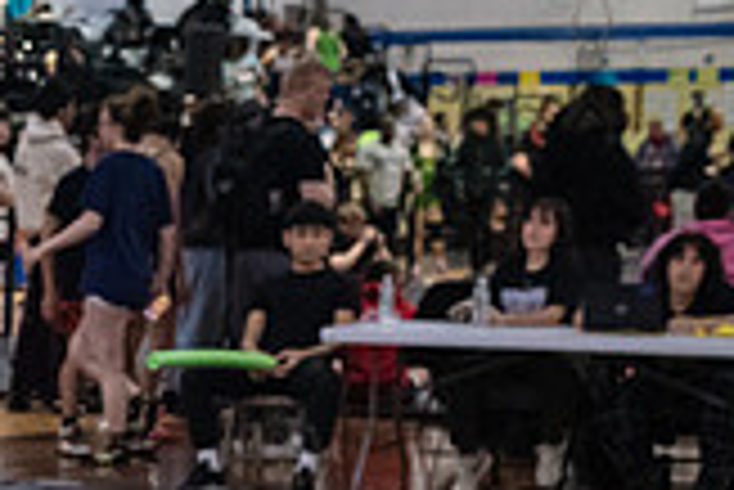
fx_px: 2714
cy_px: 706
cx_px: -334
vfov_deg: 10.0
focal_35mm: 133
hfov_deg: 14.5
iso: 8000
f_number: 4
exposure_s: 1/400
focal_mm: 35
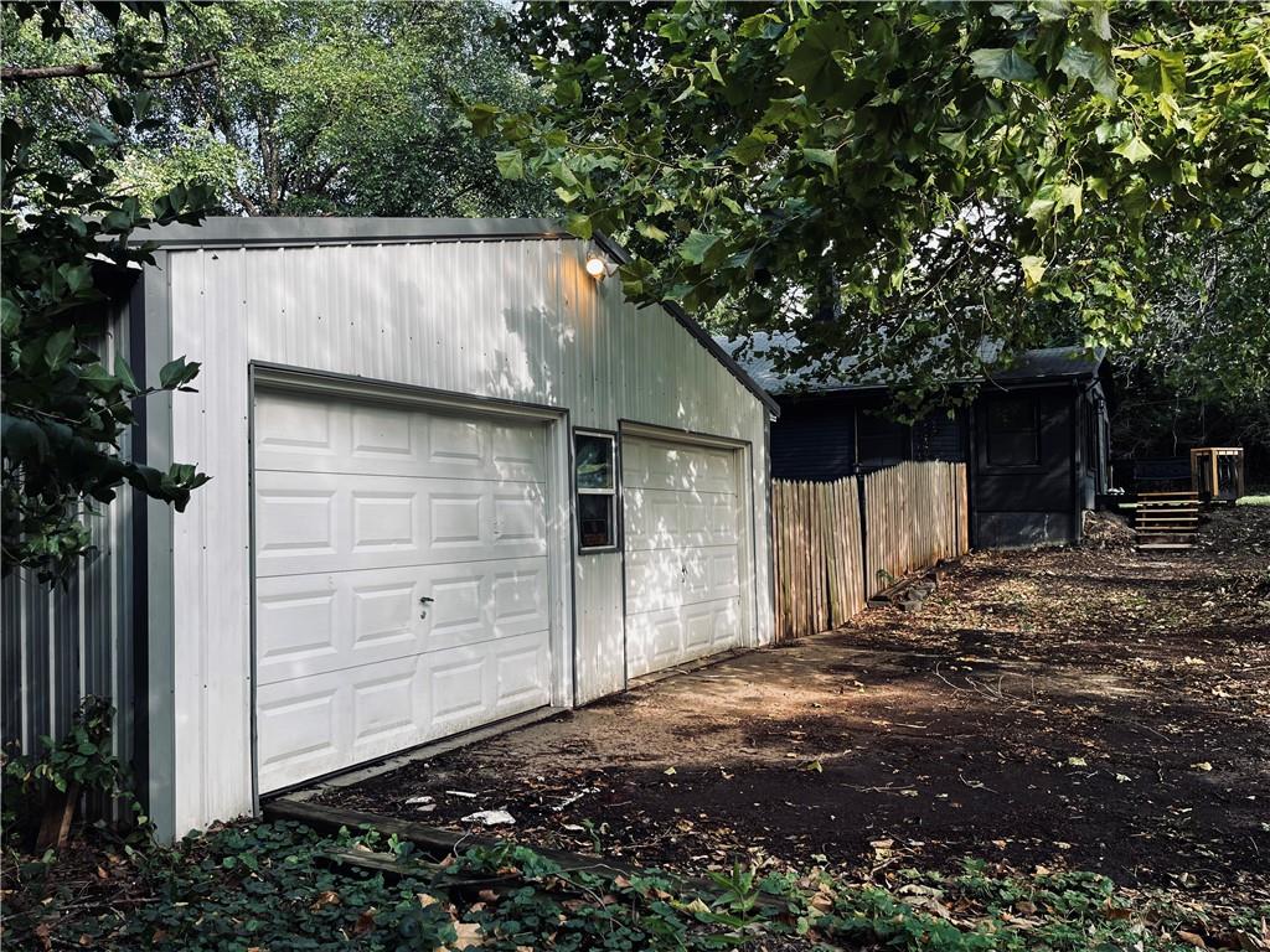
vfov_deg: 53.1
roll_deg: +1.9
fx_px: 954
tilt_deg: +2.3
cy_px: 476
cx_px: 635
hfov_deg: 67.3
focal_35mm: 26
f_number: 1.6
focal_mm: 5.1
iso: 40
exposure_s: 1/250
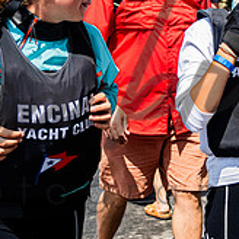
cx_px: 227
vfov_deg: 16.5
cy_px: 82
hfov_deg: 16.3
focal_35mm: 105
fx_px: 820
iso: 1000
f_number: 4.5
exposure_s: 1/6400
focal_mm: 35
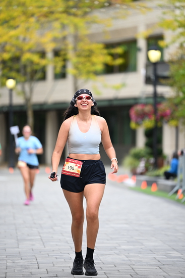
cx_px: 92
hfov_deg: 6.9
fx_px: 1541
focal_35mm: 200
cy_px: 139
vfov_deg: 10.3
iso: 640
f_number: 2.8
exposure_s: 1/1600
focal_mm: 200
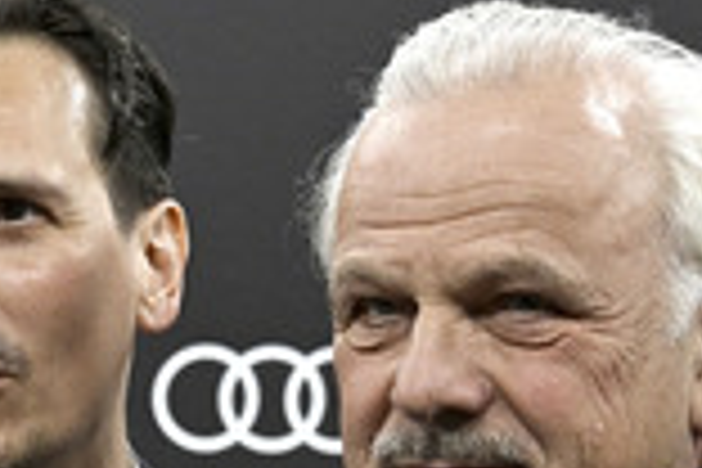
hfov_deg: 9.4
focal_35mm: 217
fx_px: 4231
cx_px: -65
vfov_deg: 6.3
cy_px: 558
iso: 800
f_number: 6.3
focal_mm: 75
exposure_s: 1/200
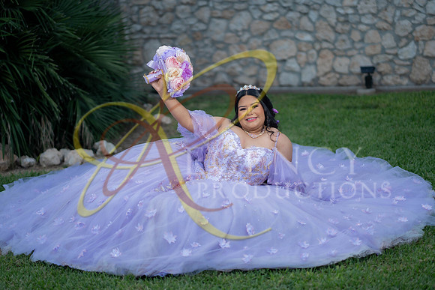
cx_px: 218
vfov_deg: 16.1
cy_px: 145
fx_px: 1027
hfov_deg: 23.9
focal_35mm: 85
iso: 125
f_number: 1.8
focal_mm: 85
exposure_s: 1/2000
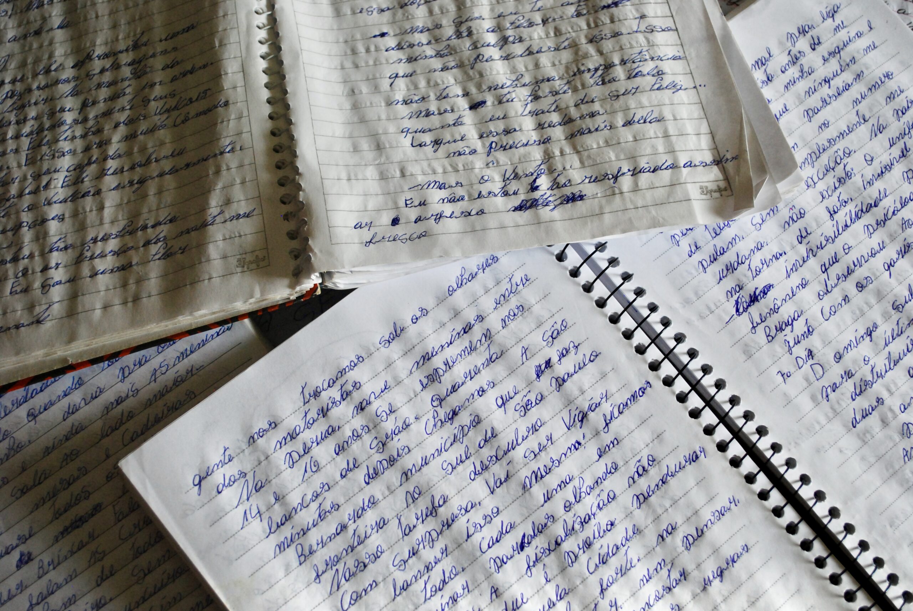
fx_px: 1333
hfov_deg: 37.8
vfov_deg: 25.8
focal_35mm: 52
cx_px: 456
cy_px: 306
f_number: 5.6
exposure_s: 1/100
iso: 800
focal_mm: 35
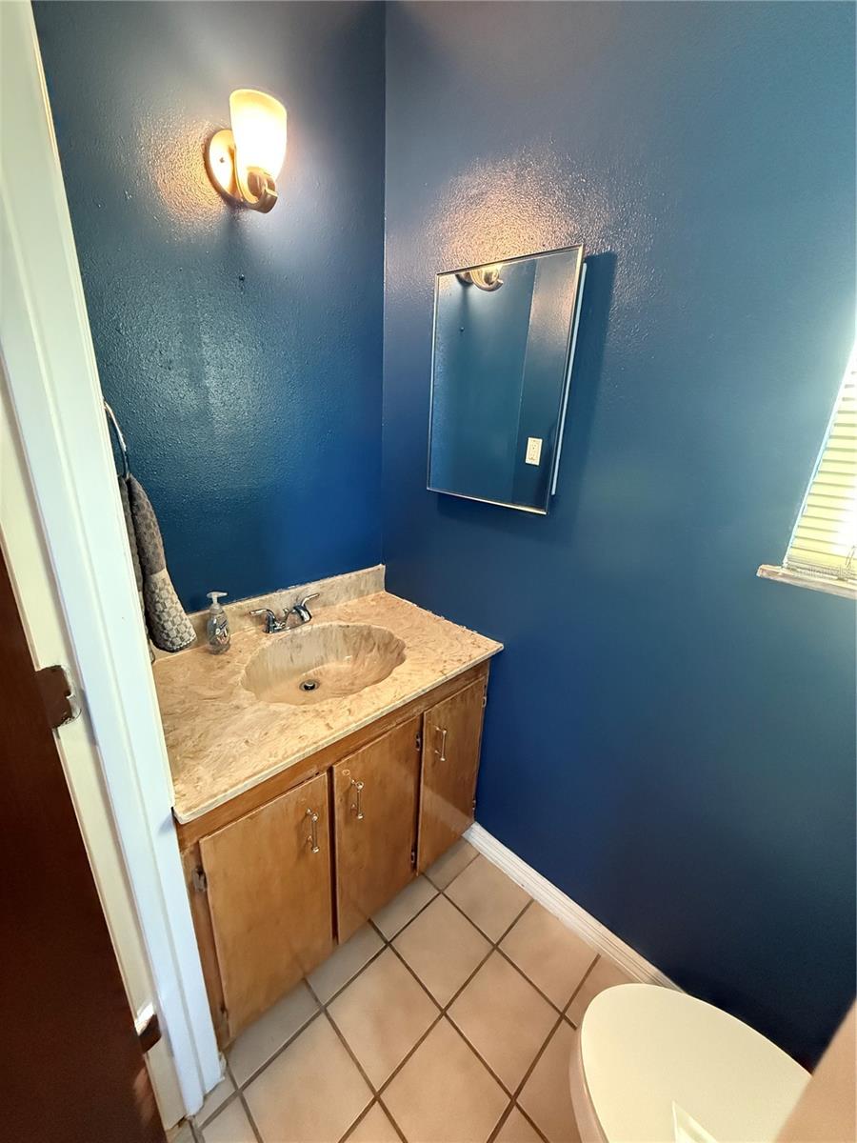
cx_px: 428
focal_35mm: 14
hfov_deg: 85.7
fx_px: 462
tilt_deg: -19.7
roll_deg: -3.3
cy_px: 572
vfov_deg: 102.1
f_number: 2.2
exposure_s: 1/60
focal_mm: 2.22
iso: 1250
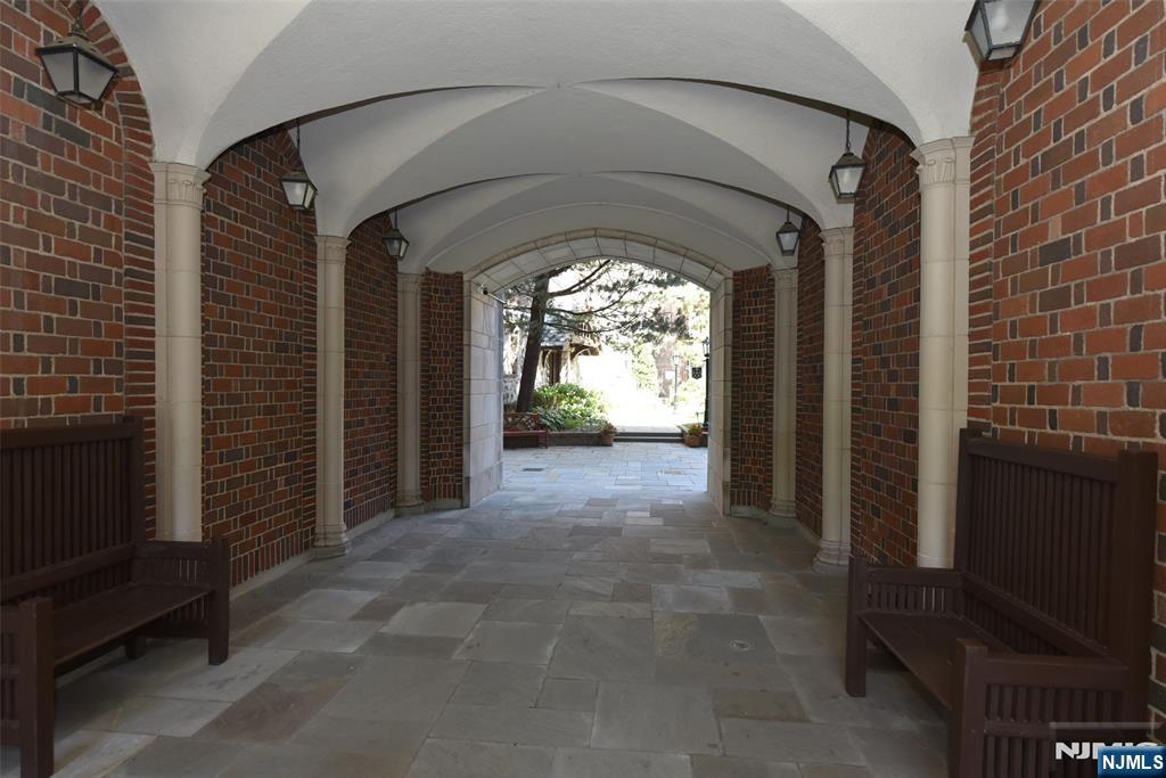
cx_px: 583
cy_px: 389
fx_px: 583
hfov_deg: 90.0
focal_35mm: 18
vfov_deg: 67.4
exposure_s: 1/125
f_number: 5.6
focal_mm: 18
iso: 800
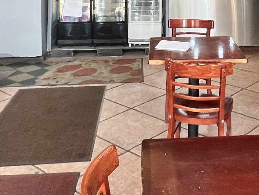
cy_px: -45
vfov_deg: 25.0
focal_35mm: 52
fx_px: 389
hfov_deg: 36.0
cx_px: 195
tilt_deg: -2.0
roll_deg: +0.5
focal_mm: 1.57
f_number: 1.8
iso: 200
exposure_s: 1/60
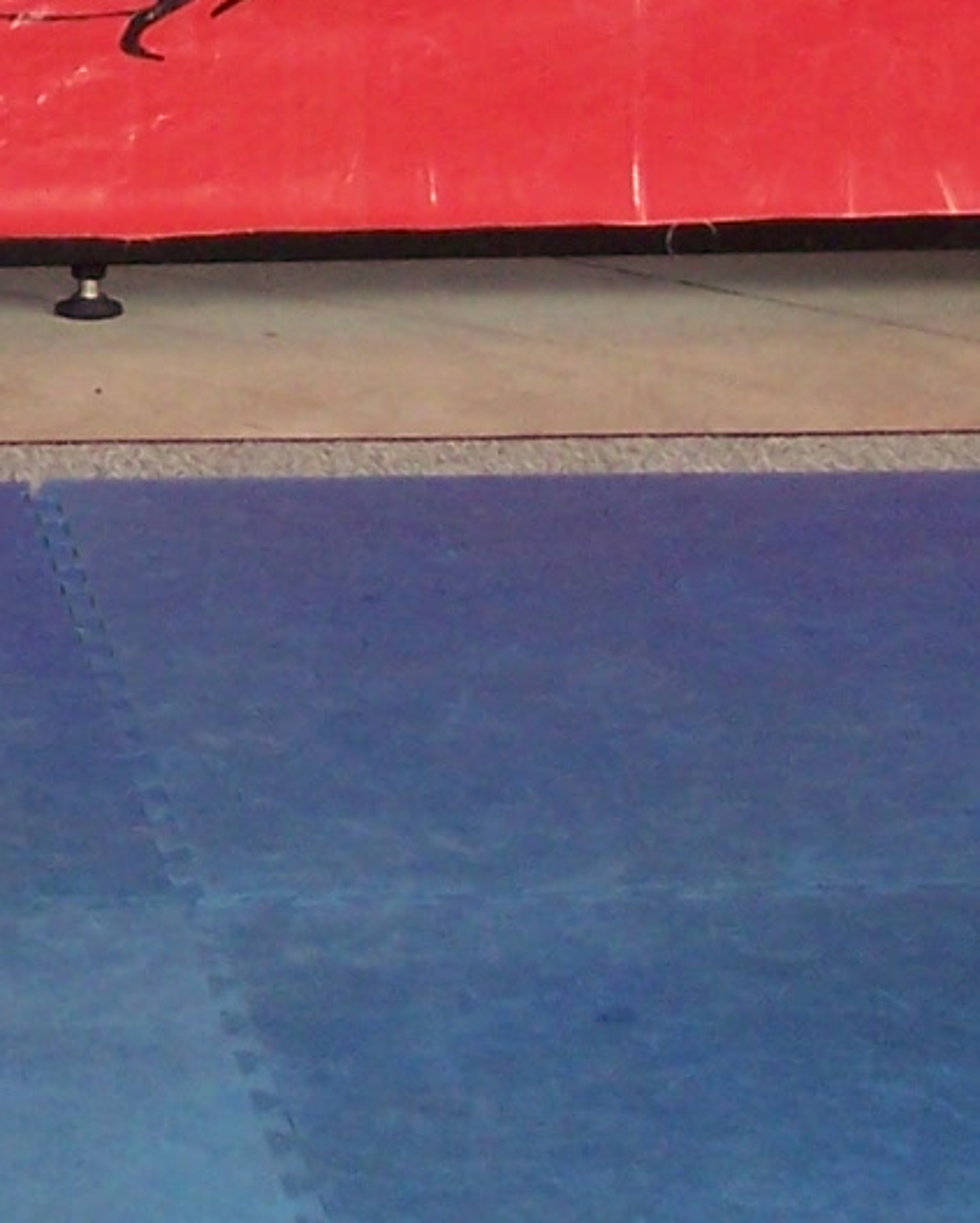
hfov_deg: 9.1
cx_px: -466
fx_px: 6013
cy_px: -498
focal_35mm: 166
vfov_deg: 11.2
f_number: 2.8
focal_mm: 8
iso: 140
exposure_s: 1/60
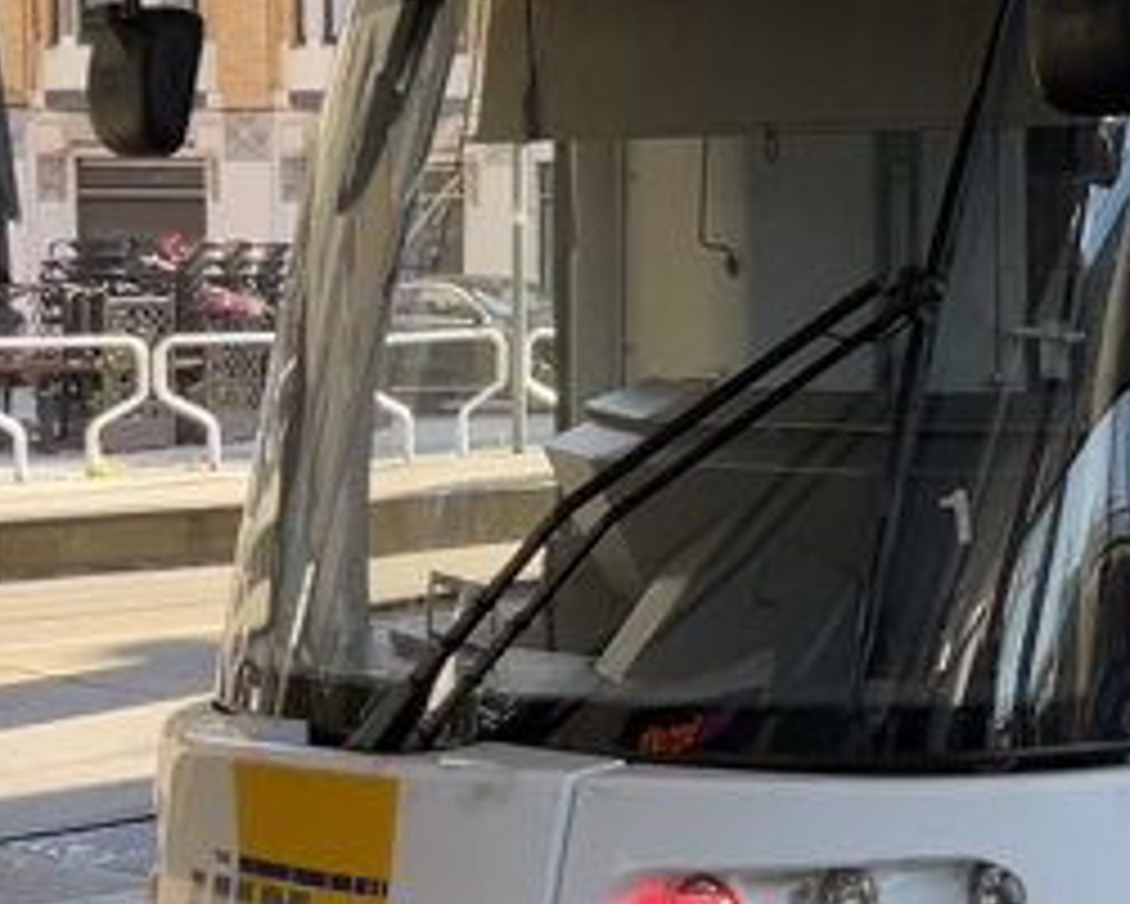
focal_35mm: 81
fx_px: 2710
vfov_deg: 18.9
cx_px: 1783
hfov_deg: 19.8
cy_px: 355
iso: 50
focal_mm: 5.1
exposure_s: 1/335
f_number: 1.6
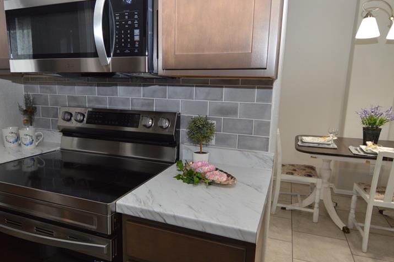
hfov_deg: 74.2
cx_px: 176
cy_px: 143
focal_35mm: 24
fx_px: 259
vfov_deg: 53.5
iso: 400
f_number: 4.5
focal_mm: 11
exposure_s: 1/80
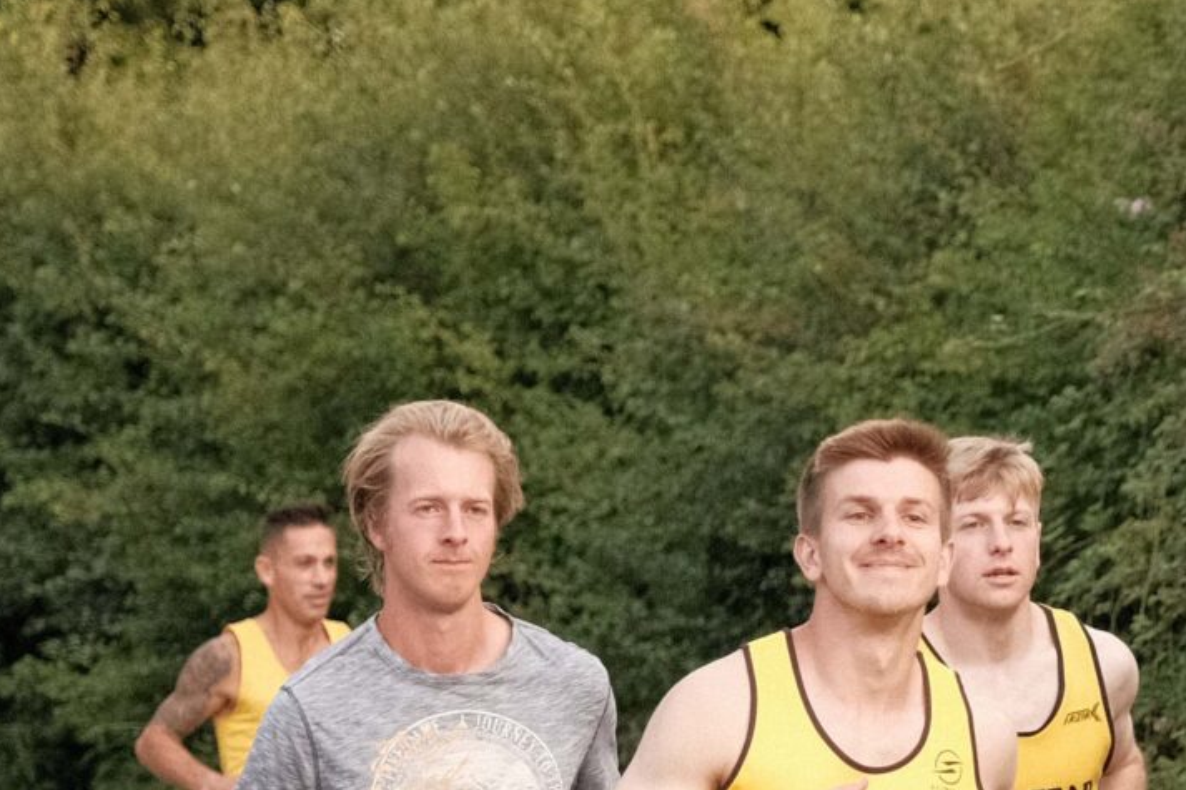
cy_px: 1014
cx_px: 1214
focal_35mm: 298
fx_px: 9815
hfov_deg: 6.9
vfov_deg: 4.6
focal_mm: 55
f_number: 2.8
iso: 2000
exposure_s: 1/1600
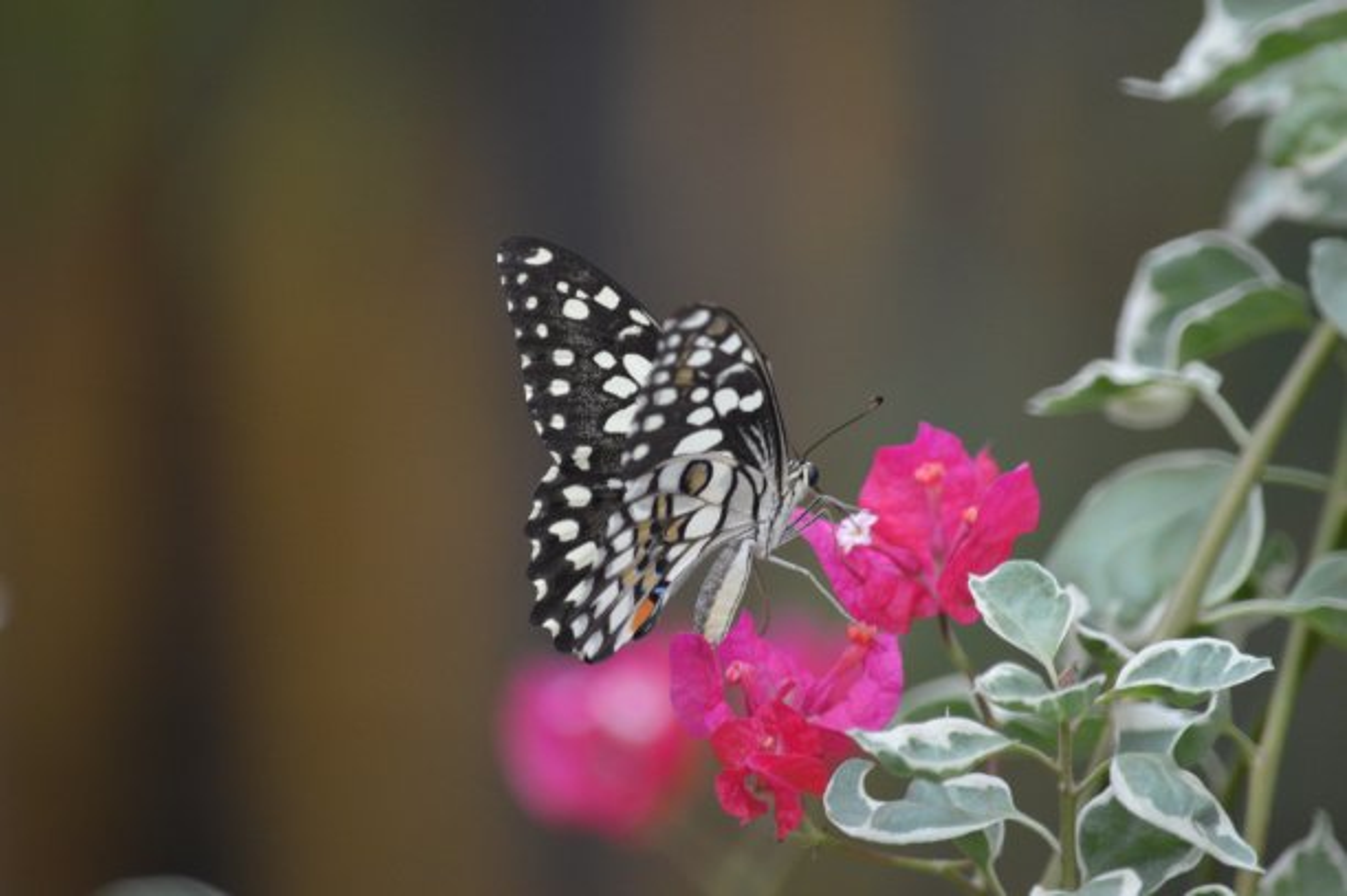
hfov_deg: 4.6
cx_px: 674
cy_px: 448
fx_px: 16823
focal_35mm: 450
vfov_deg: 3.1
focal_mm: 300
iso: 900
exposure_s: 1/500
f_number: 5.6
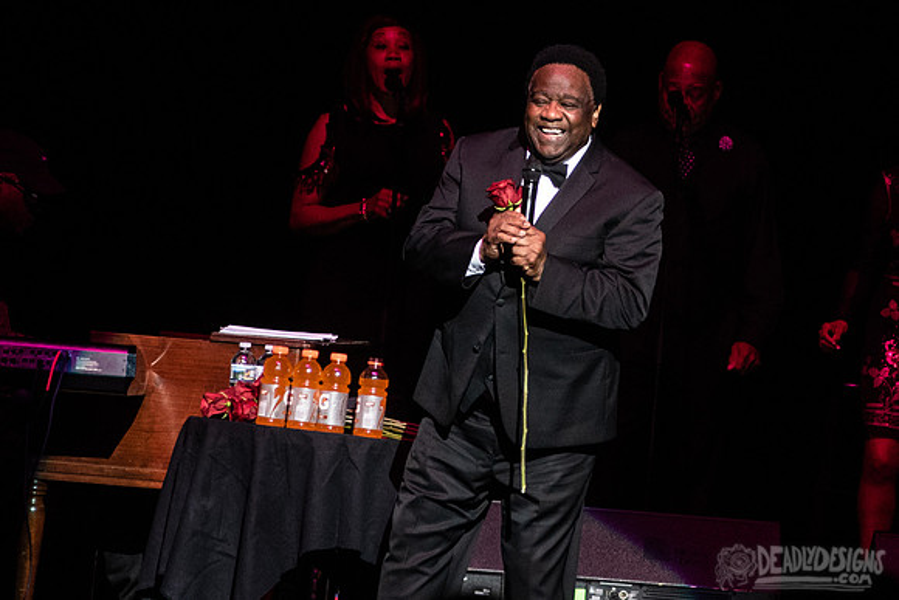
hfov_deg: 4.9
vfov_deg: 3.2
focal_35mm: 424
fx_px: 10595
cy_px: 137
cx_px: 619
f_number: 4
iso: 3200
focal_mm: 200
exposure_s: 1/400
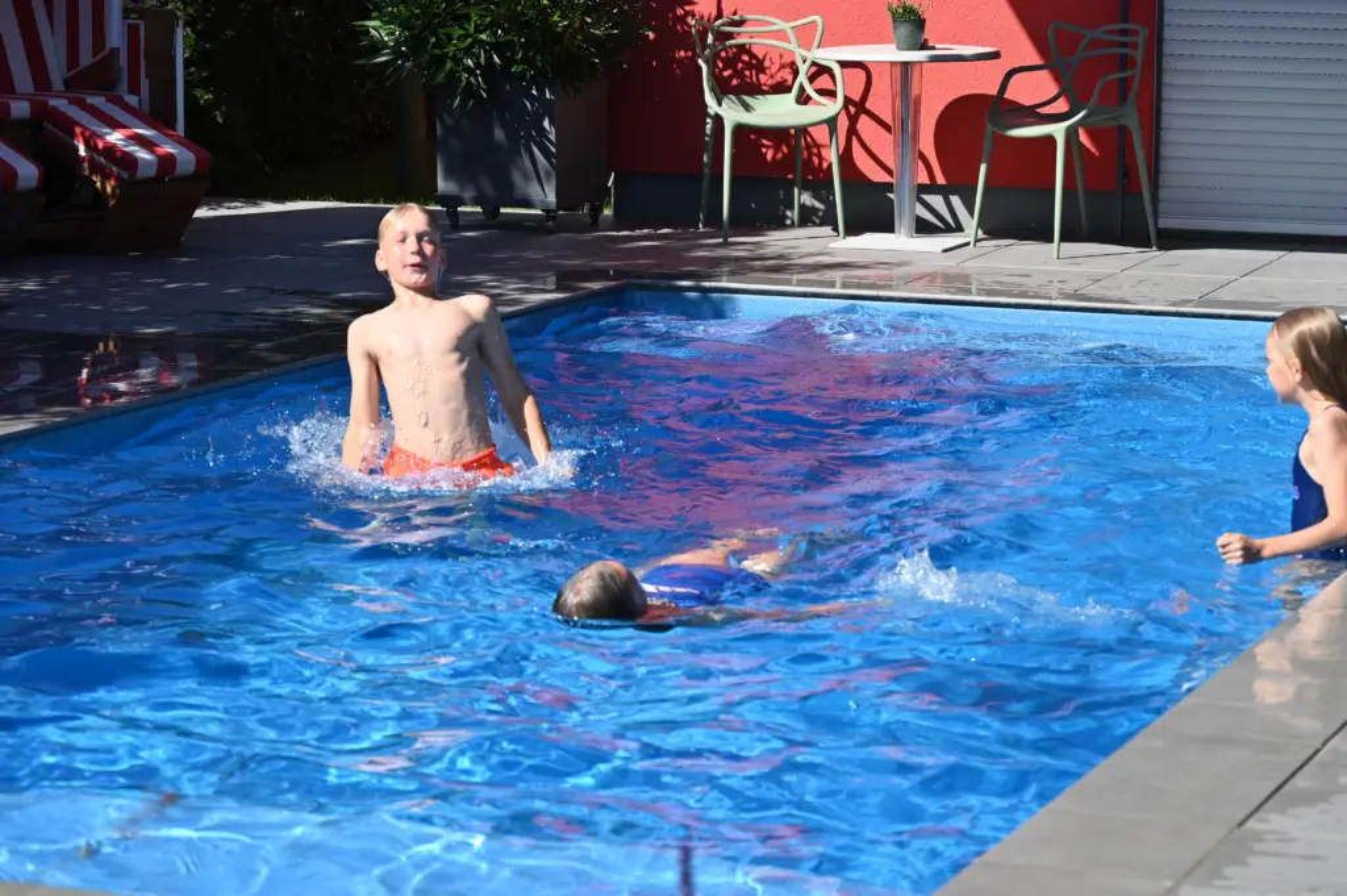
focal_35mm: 97
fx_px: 3626
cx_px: 674
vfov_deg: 14.1
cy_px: 448
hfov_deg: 21.0
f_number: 6.3
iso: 160
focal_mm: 97
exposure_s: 1/640
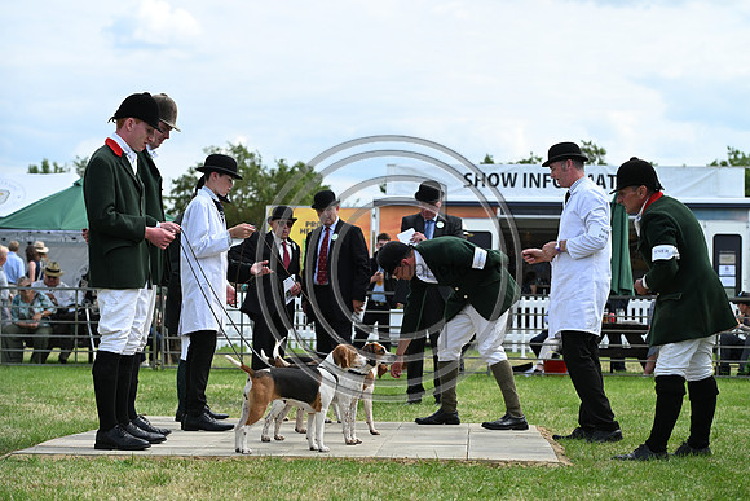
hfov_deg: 22.6
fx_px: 1875
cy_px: 250
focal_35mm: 90
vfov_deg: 15.2
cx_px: 375
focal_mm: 90
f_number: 4.5
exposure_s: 1/1000
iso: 250
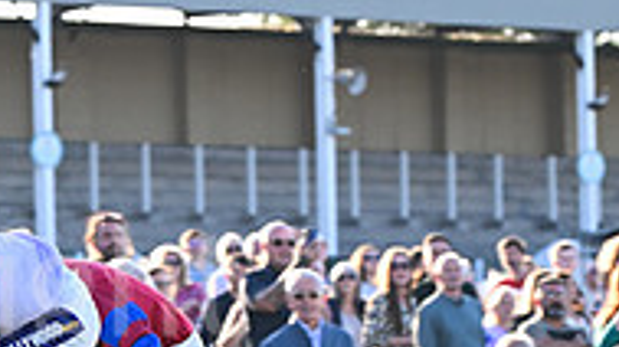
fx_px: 6856
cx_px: 39
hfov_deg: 5.2
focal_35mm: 418
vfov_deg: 2.9
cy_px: 496
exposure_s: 1/640
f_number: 5.6
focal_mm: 130
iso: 800
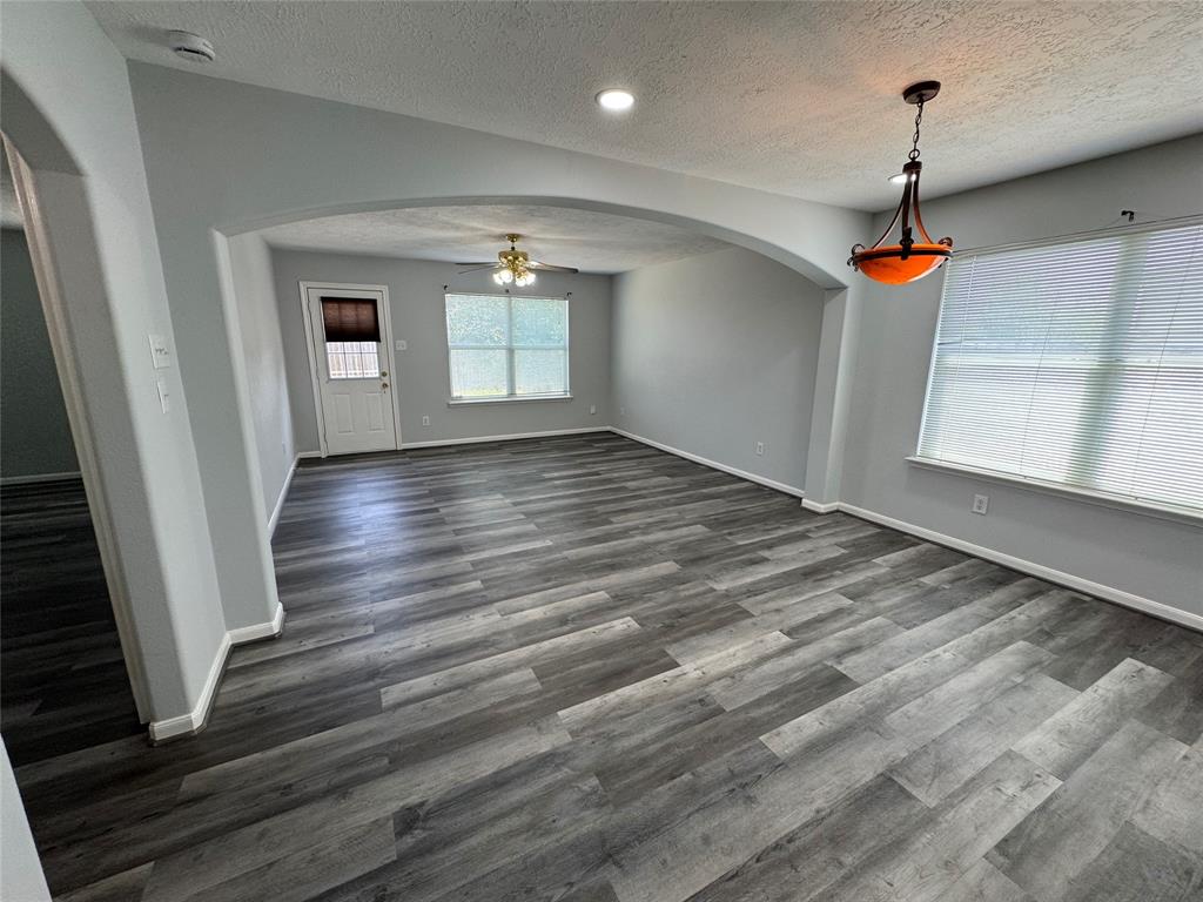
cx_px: 602
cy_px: 451
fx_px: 487
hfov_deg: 102.1
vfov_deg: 85.7
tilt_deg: -11.5
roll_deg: -1.3
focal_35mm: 14
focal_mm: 2.22
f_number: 2.2
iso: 125
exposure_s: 1/120
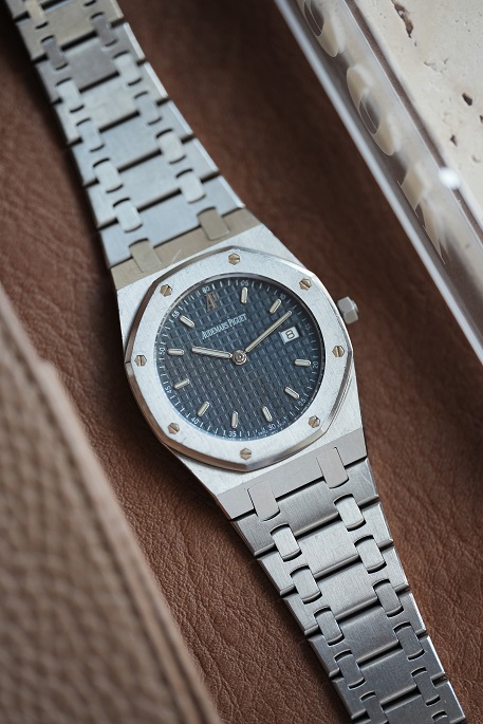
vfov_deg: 19.5
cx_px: 242
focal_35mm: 105
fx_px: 2112
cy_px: 362
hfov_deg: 13.0
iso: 800
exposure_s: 1/250
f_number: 2.8
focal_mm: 105
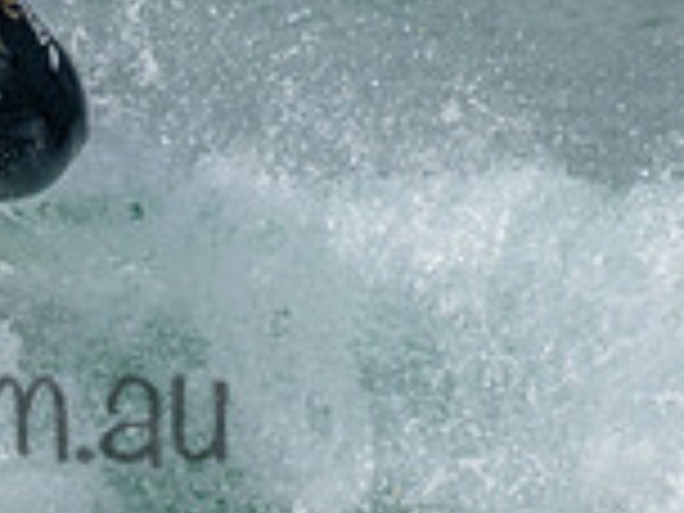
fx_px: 58093
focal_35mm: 2940
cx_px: -248
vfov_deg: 0.5
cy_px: 358
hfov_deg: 0.7
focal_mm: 800
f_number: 11
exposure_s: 1/1600
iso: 1400
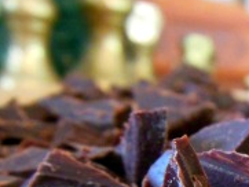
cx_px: 257
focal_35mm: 83
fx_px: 597
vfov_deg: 16.7
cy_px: 252
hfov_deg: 22.5
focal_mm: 4.5
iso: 800
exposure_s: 1/8
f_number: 3.2
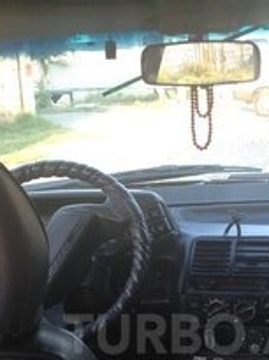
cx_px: 199
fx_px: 832
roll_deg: +1.1
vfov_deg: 23.7
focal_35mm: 80
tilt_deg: -13.6
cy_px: 334
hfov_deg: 18.3
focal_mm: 4.12
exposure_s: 1/40
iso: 50
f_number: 2.4
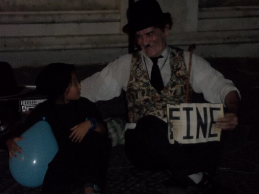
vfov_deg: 13.1
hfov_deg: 17.4
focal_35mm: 113
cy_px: 100
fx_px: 845
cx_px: 128
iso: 320
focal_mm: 19.6
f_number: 5
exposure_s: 1/60
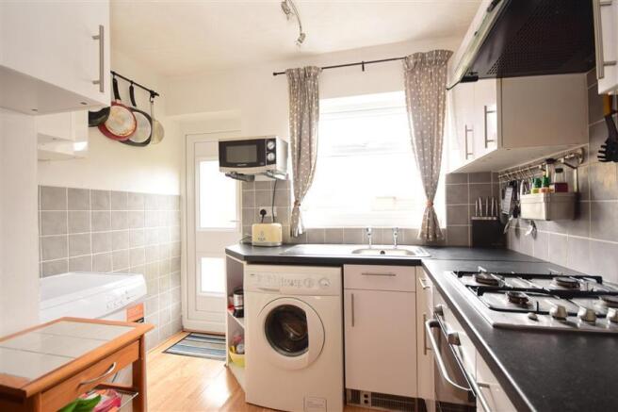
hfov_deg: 100.4
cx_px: 309
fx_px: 257
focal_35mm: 15
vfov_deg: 77.3
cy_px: 206
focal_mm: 10
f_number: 5.6
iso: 400
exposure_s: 1/15
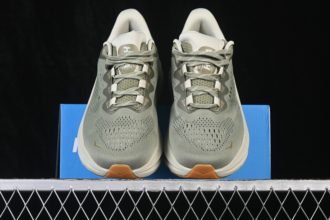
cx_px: 165
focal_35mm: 75
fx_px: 687
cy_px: 110
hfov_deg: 27.0
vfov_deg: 18.2
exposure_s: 1/80
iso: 160
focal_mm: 50
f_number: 7.1
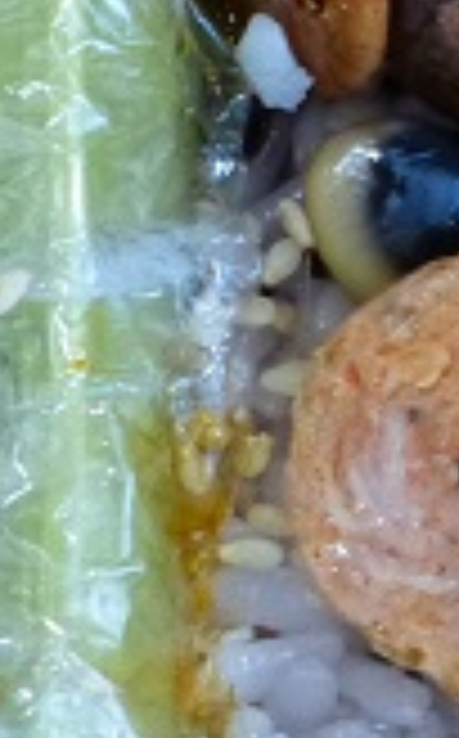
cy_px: -9
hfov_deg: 4.1
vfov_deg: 6.8
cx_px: 1278
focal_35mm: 308
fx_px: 6186
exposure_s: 1/13
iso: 400
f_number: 4.8
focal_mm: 11
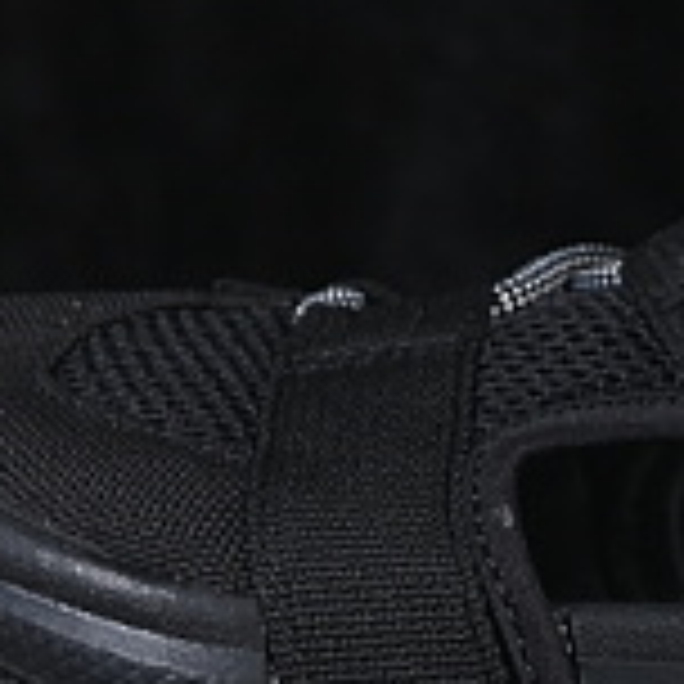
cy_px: 133
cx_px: 976
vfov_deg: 5.2
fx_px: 7489
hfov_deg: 5.2
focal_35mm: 335
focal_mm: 50
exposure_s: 1/60
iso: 160
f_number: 6.3
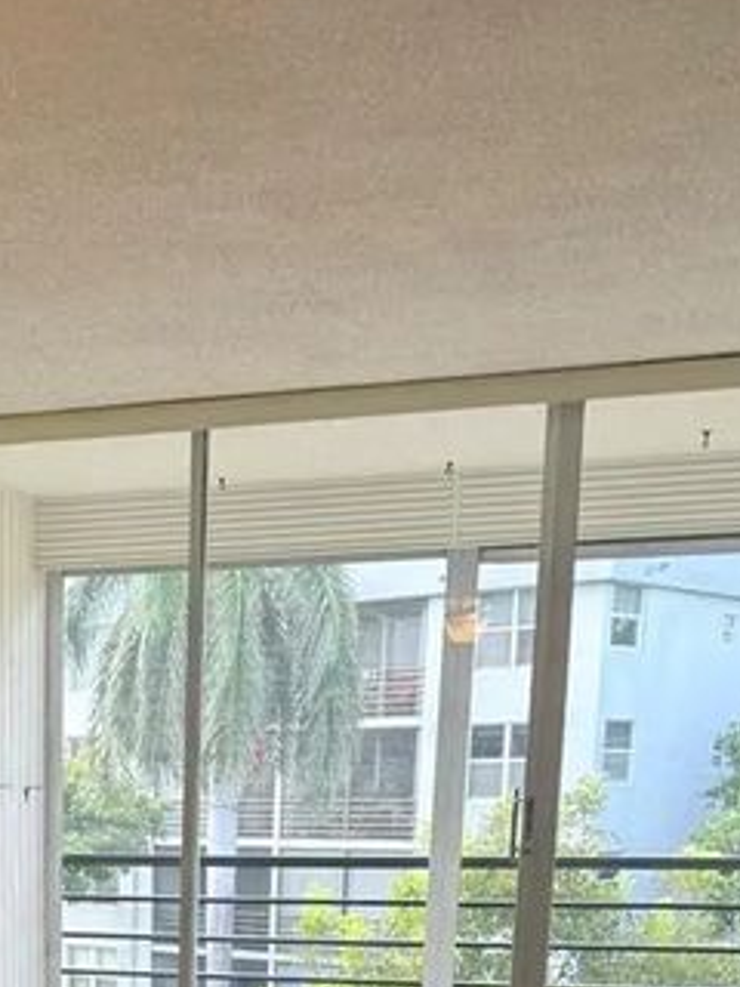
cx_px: 18
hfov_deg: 22.2
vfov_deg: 26.8
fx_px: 1824
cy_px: 1189
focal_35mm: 64
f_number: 1.78
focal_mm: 6.76
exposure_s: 1/120
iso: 100
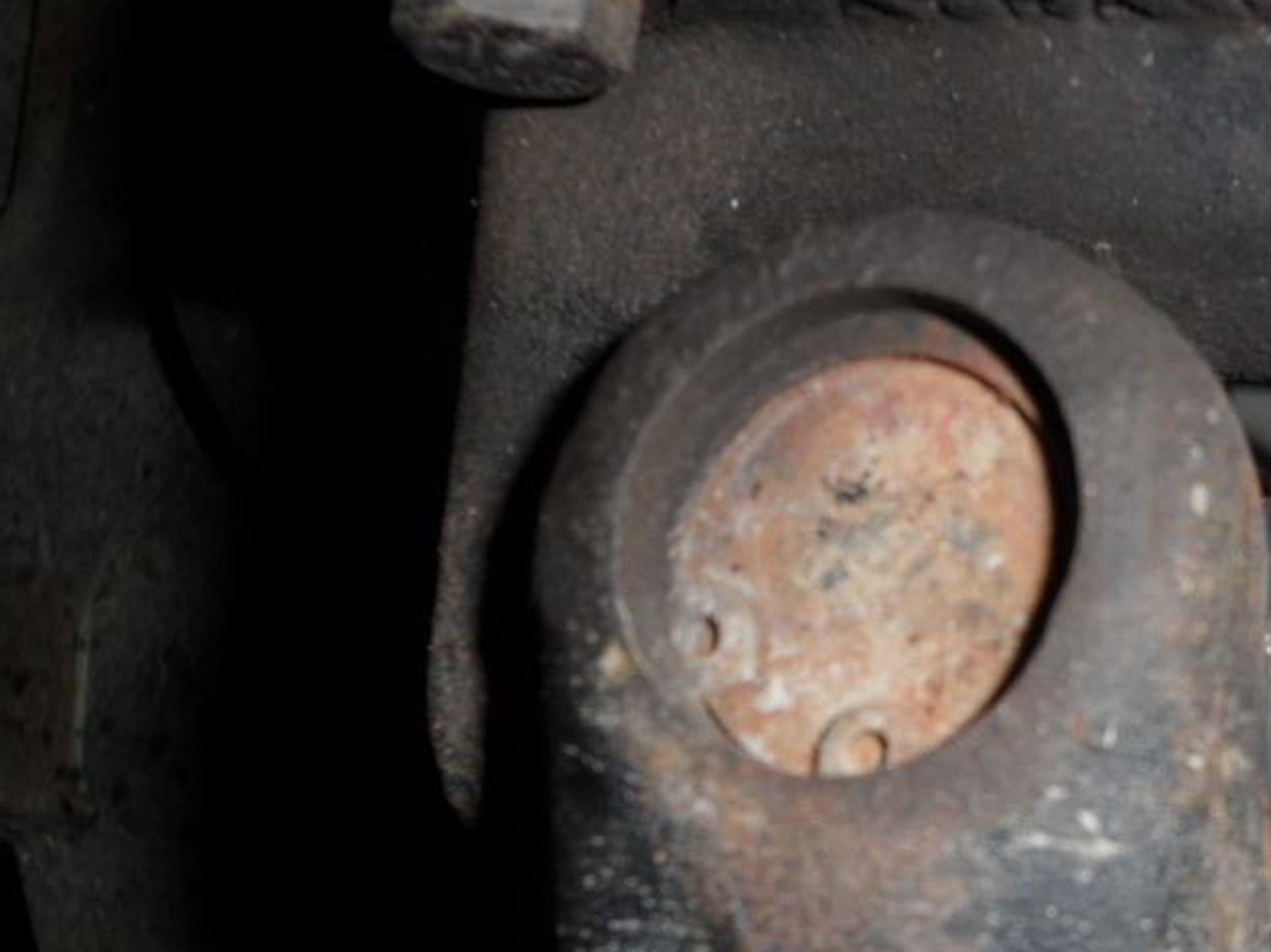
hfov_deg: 26.5
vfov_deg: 20.3
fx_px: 2643
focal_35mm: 72
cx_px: 1033
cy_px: 706
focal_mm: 7.8
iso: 100
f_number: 11.3
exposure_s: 1/20
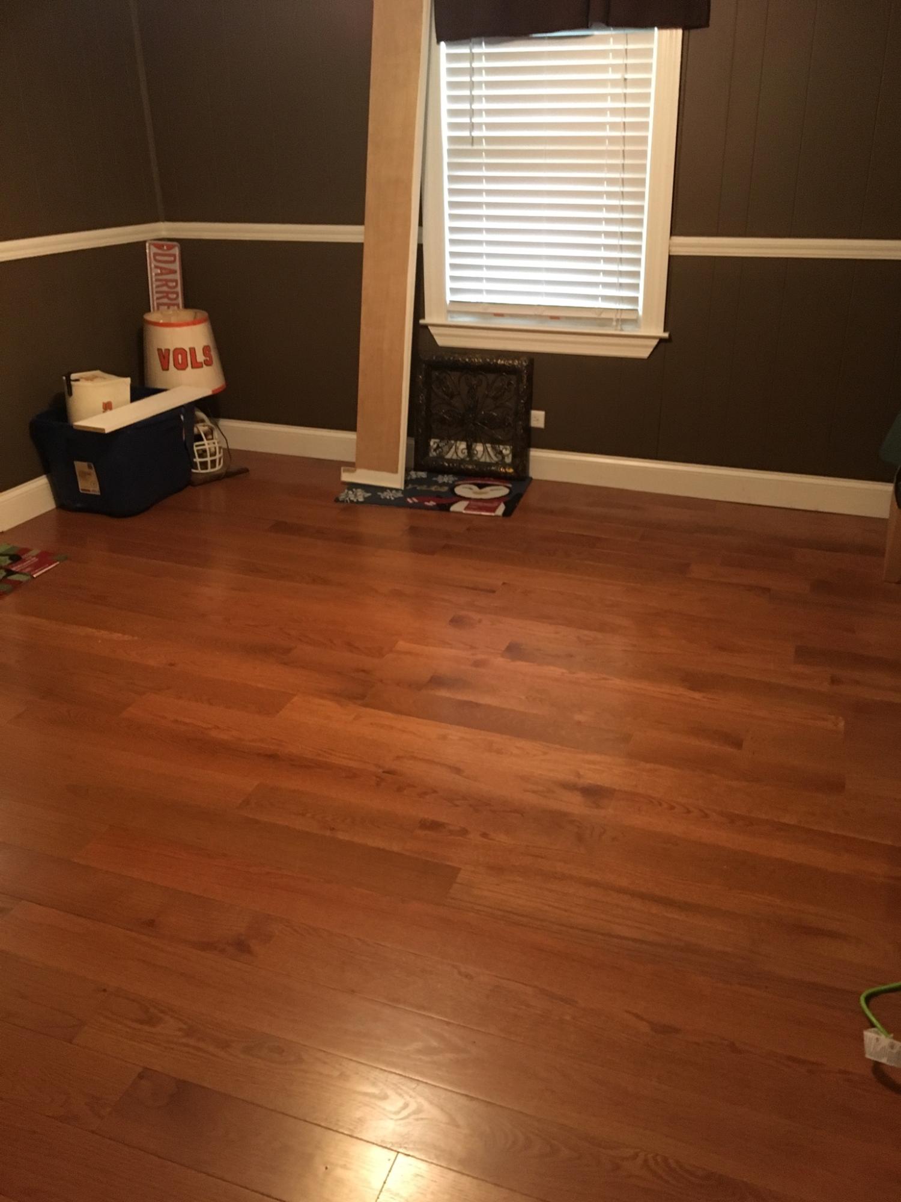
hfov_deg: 48.2
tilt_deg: -25.6
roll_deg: +1.2
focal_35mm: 29
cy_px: 601
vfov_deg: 61.7
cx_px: 450
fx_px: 1006
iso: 200
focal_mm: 4.15
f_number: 2.2
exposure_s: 1/20
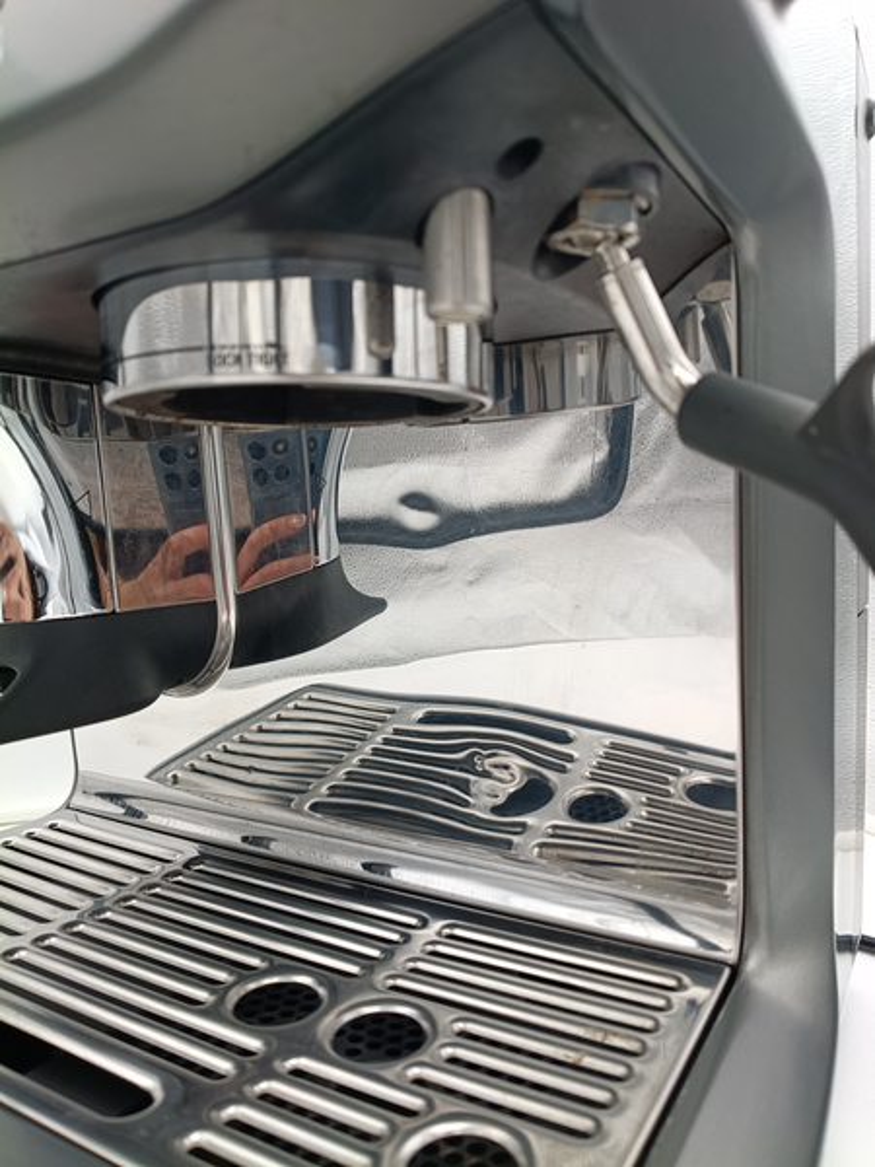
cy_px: 584
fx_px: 876
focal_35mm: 26
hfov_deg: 53.1
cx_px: 438
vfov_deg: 67.3
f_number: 1.8
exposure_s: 1/100
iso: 202
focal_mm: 4.81
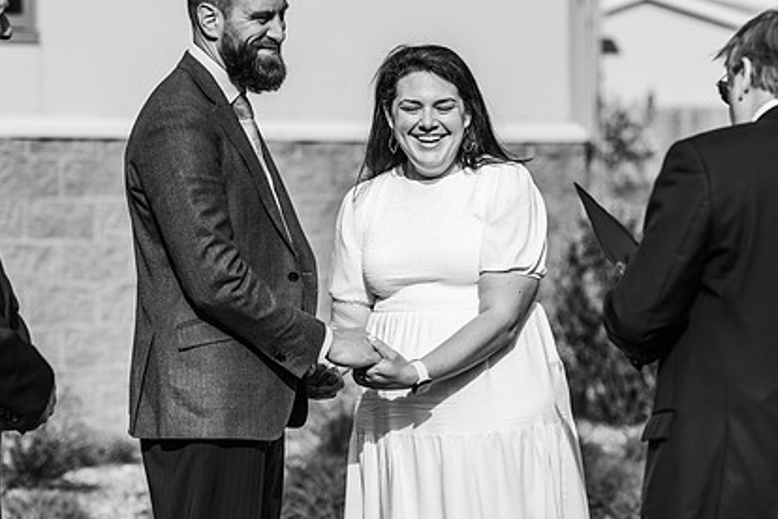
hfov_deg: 17.2
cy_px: 170
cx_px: 351
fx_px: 2572
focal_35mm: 119
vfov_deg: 11.5
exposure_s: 1/3200
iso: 200
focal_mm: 85
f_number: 2.8
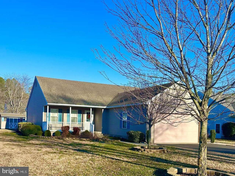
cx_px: 118
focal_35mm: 24
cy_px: 88
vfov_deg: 56.8
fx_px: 163
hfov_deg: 71.6
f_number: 1.78
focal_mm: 6.86
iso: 80
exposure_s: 1/3597
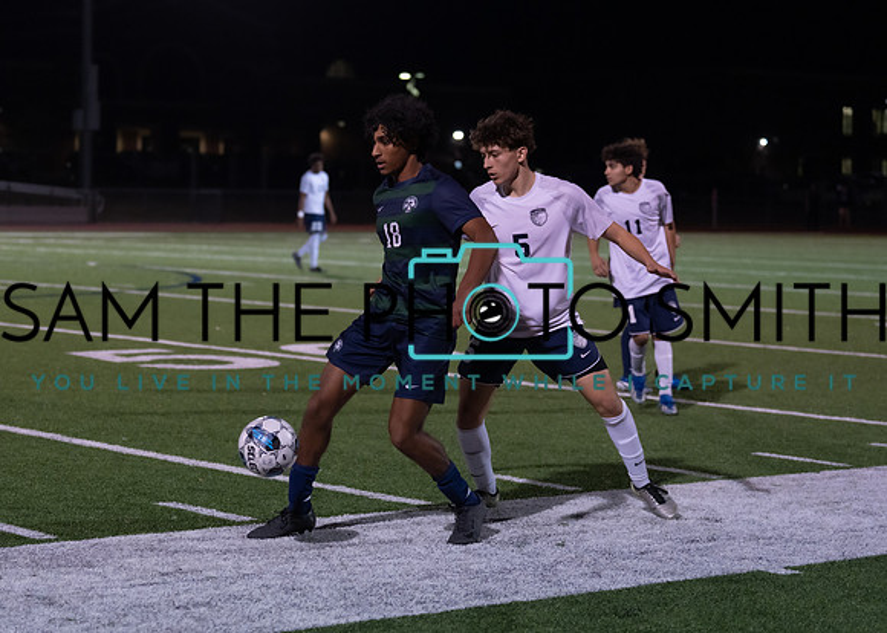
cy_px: 296
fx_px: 2293
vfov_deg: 15.7
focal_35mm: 91
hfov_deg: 21.9
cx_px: 366
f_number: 2.8
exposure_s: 1/1000
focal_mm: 70
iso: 2500
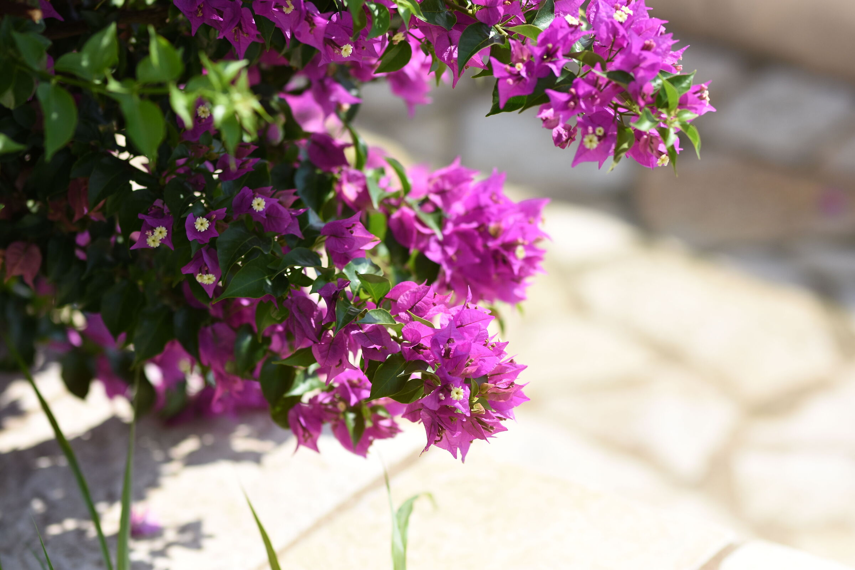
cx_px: 428
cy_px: 285
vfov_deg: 10.8
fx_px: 3028
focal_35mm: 128
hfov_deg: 16.1
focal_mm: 85
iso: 250
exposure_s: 1/8000
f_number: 2
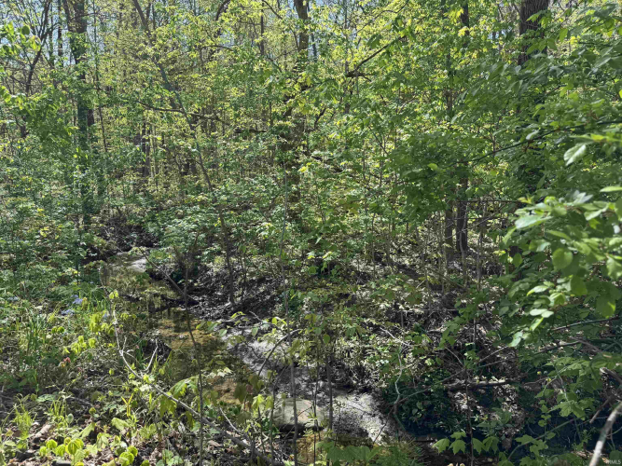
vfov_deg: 56.8
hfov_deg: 71.6
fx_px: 431
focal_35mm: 24
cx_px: 311
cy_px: 233
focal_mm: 6.76
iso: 80
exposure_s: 1/966
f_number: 1.78
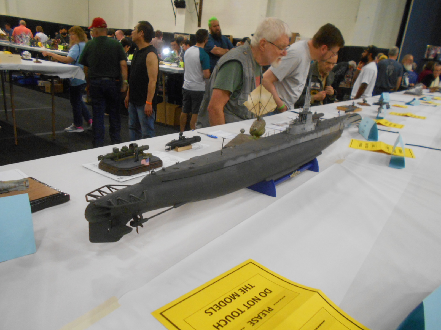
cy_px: 165
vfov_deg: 53.1
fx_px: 331
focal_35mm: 26
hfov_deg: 67.3
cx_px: 220
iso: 400
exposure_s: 1/25
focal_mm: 4.6
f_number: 3.2
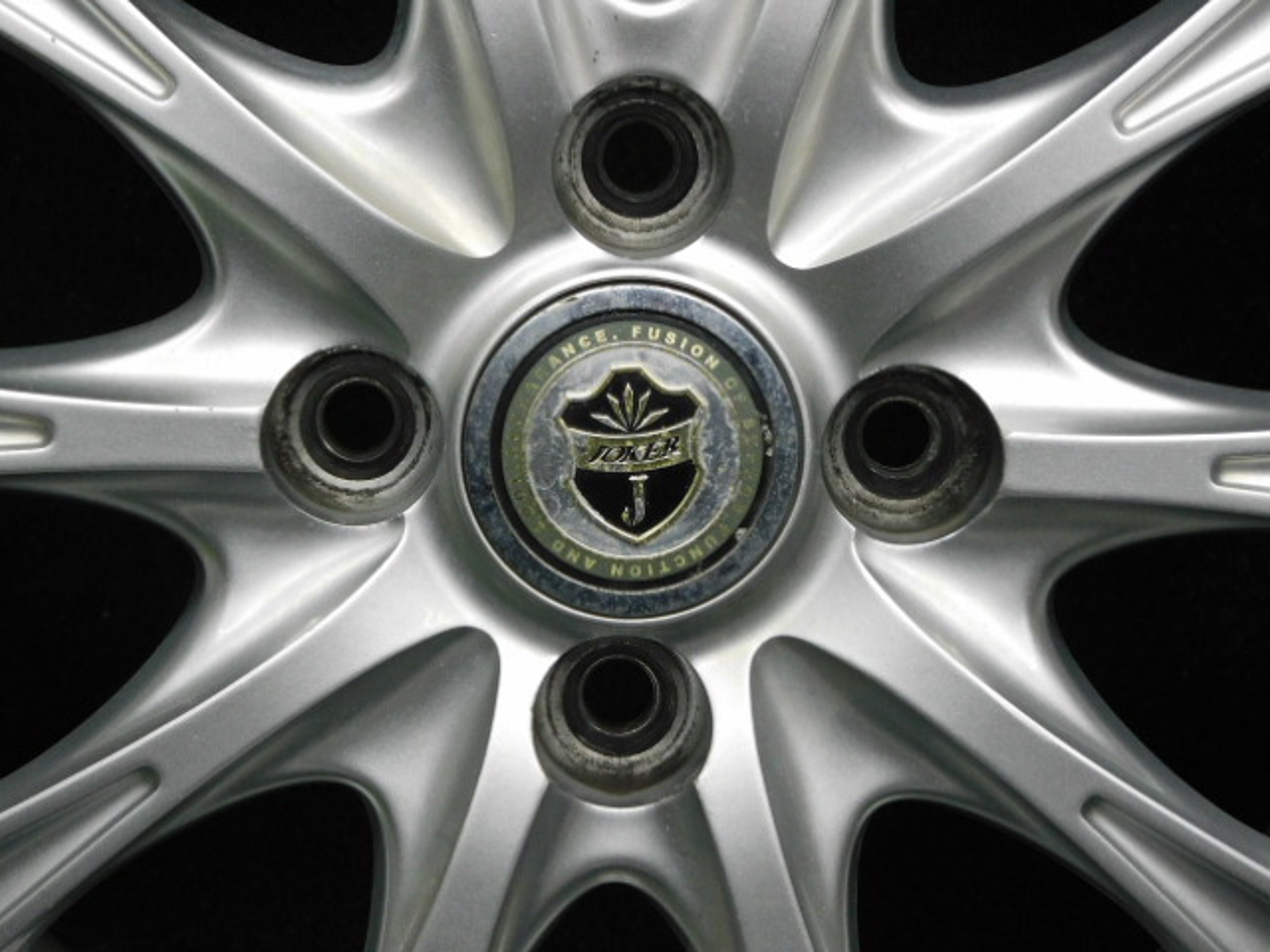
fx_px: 4586
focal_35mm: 125
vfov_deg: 11.9
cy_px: 476
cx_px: 635
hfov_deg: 15.8
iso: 400
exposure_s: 1/30
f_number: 5
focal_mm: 22.4
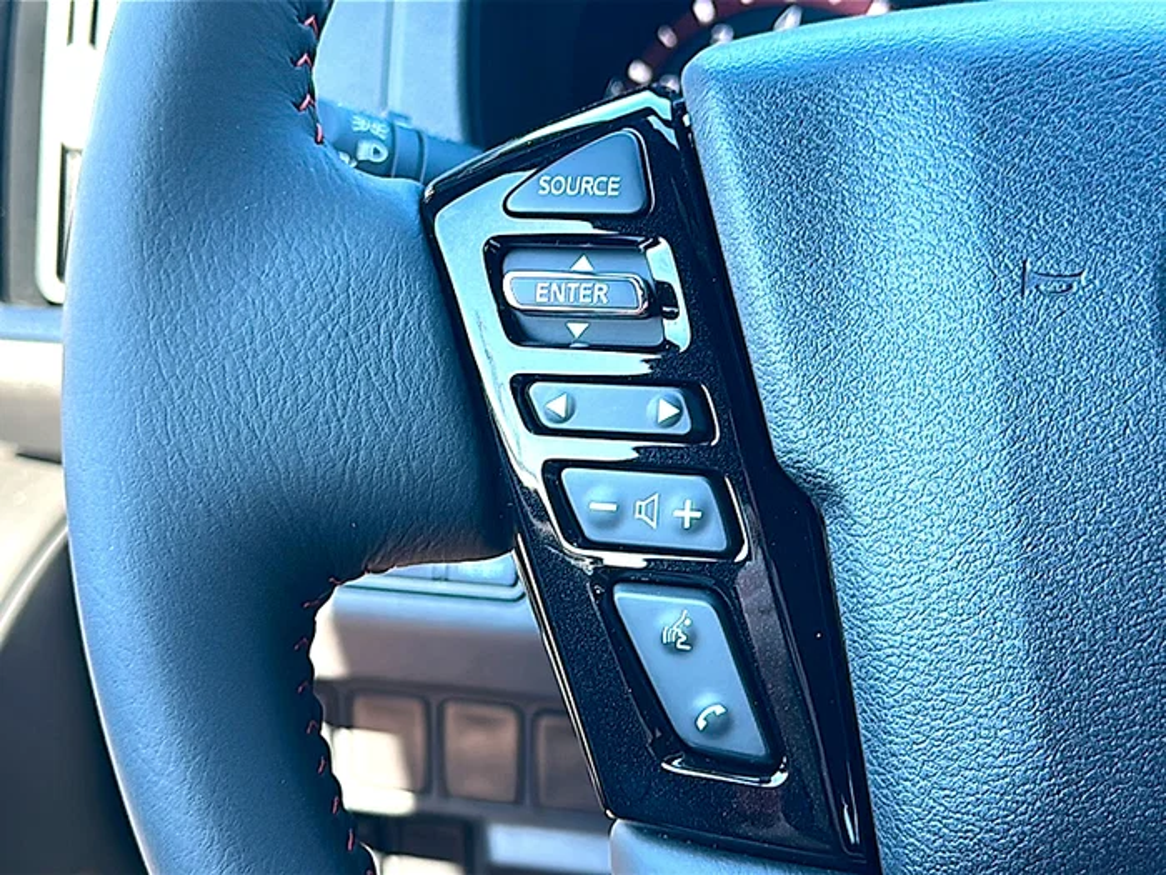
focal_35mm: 45
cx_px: 583
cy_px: 438
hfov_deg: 42.1
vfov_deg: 32.2
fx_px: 1516
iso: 50
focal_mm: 6.86
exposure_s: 1/73
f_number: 1.78
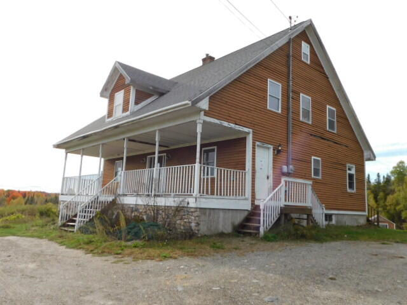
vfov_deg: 49.7
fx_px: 329
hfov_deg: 63.4
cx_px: 204
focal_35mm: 28
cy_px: 152
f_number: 3.2
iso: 125
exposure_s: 1/640
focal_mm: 4.9
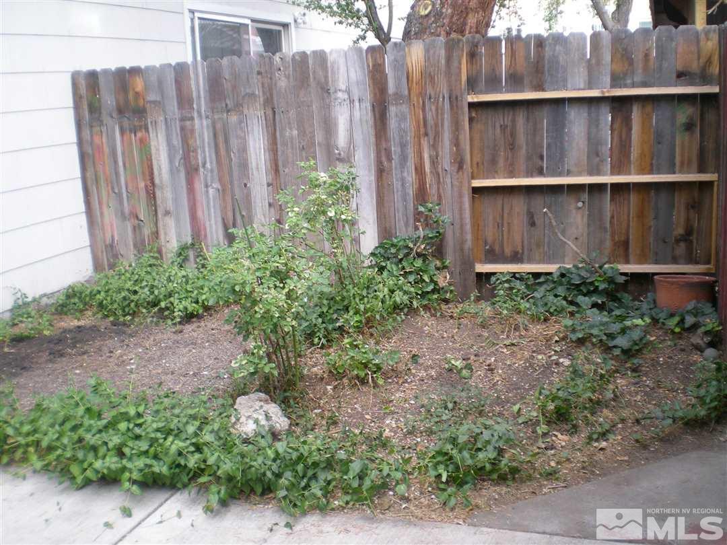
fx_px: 798
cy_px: 272
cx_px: 364
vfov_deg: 37.7
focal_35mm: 38
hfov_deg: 49.0
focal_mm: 6.3
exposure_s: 1/60.7
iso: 80
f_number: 3.1
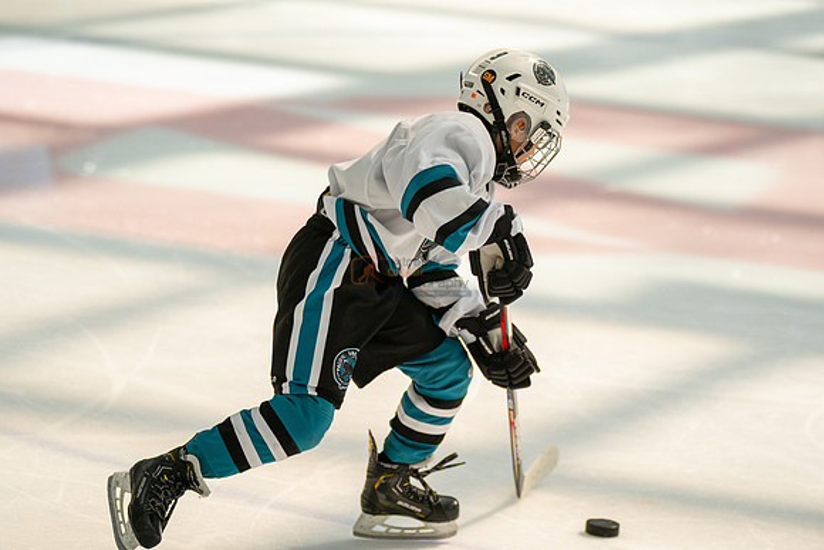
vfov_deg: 7.4
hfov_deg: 11.1
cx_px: 412
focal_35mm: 185
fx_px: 4243
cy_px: 225
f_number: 3.2
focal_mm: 157
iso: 1600
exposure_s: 1/5000
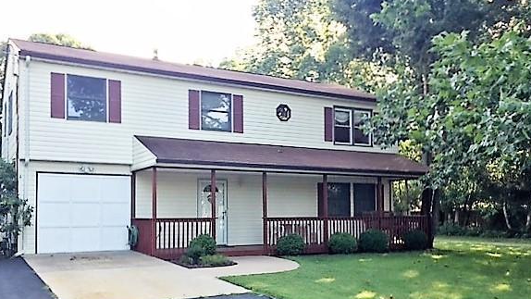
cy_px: 203
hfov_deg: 56.6
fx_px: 493
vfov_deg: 33.4
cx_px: 260
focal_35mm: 35
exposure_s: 1/138
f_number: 2.2
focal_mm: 4.15
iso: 32
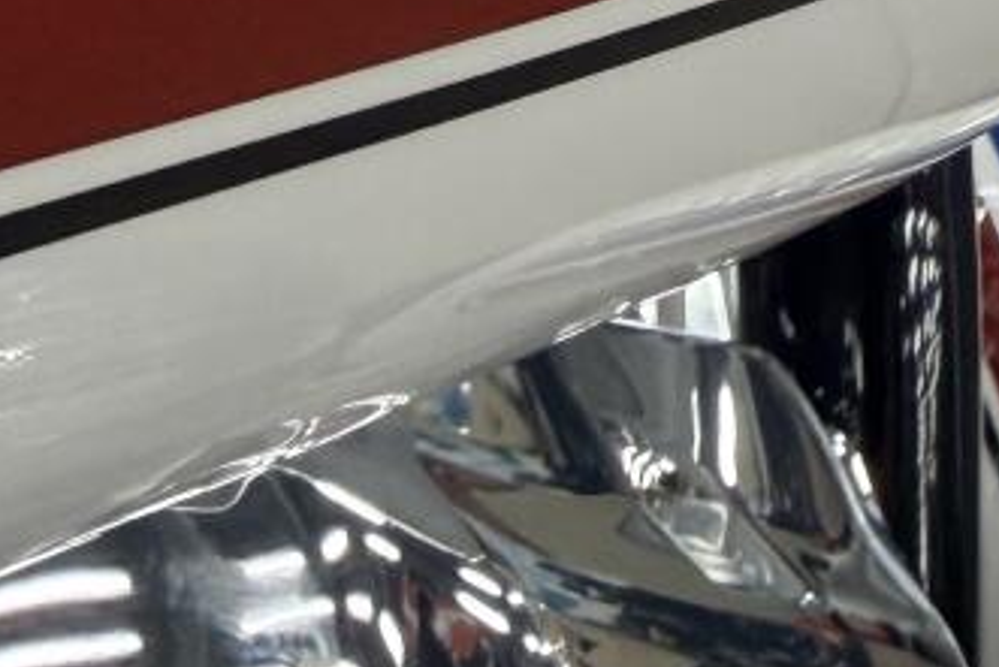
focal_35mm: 113
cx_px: 74
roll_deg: -6.3
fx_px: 3137
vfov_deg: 11.6
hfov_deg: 17.8
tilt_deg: -8.0
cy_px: -344
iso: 200
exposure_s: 1/120
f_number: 2.2
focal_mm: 2.22
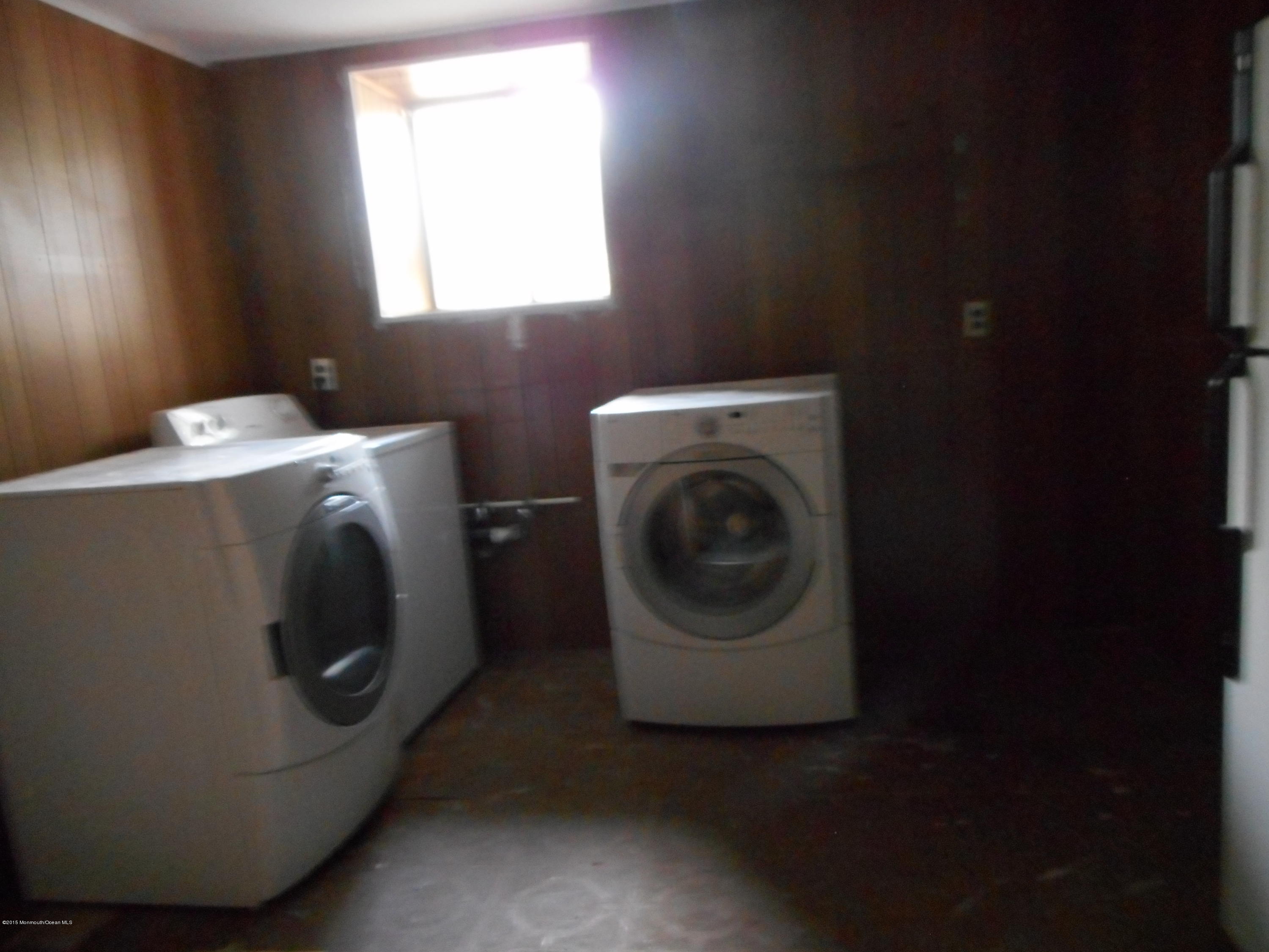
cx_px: 634
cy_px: 476
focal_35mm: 25
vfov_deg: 54.9
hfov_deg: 69.4
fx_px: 916
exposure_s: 1/5
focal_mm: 4.5
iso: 800
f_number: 3.7
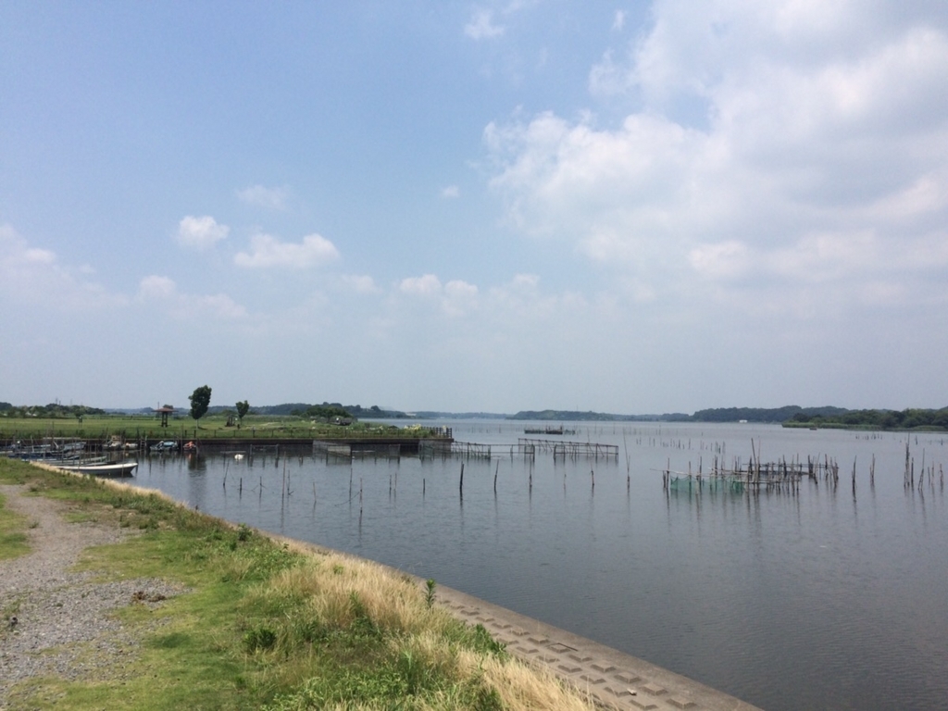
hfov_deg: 61.7
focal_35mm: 29
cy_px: 356
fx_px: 794
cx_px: 474
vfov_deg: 48.2
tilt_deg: +3.3
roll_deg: -0.3
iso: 32
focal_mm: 4.15
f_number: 2.2
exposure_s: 1/4566
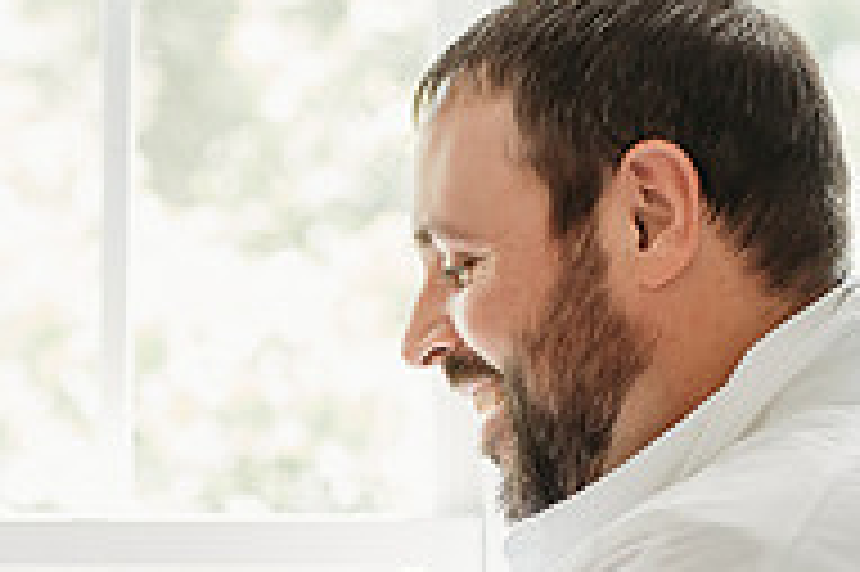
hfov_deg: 13.3
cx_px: 9
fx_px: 3628
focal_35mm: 152
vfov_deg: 8.9
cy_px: 741
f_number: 2.5
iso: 500
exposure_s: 1/320
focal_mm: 50
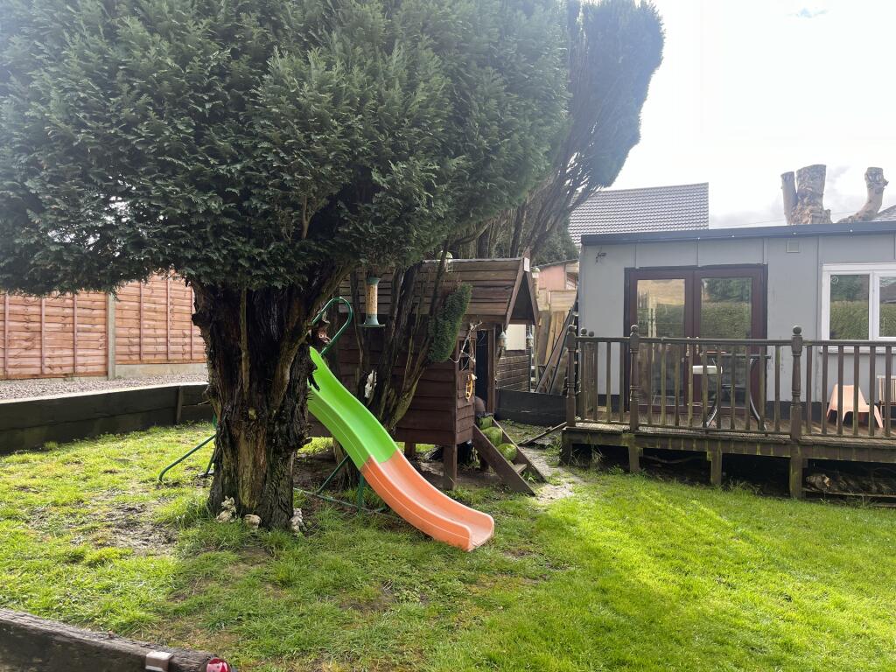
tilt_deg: -0.2
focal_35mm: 26
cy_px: 336
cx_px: 448
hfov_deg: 67.3
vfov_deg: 53.1
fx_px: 673
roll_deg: -0.1
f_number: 1.6
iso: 50
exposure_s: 1/566
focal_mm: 5.1
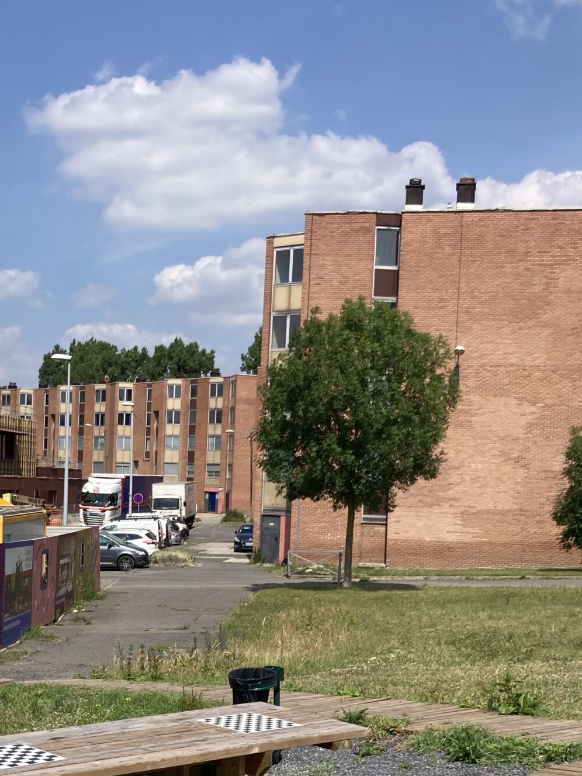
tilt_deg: +0.0
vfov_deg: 35.1
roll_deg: -2.4
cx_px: 102
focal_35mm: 54
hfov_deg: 26.5
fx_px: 1210
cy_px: 530
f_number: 1.8
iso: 20
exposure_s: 1/3003
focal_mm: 3.99
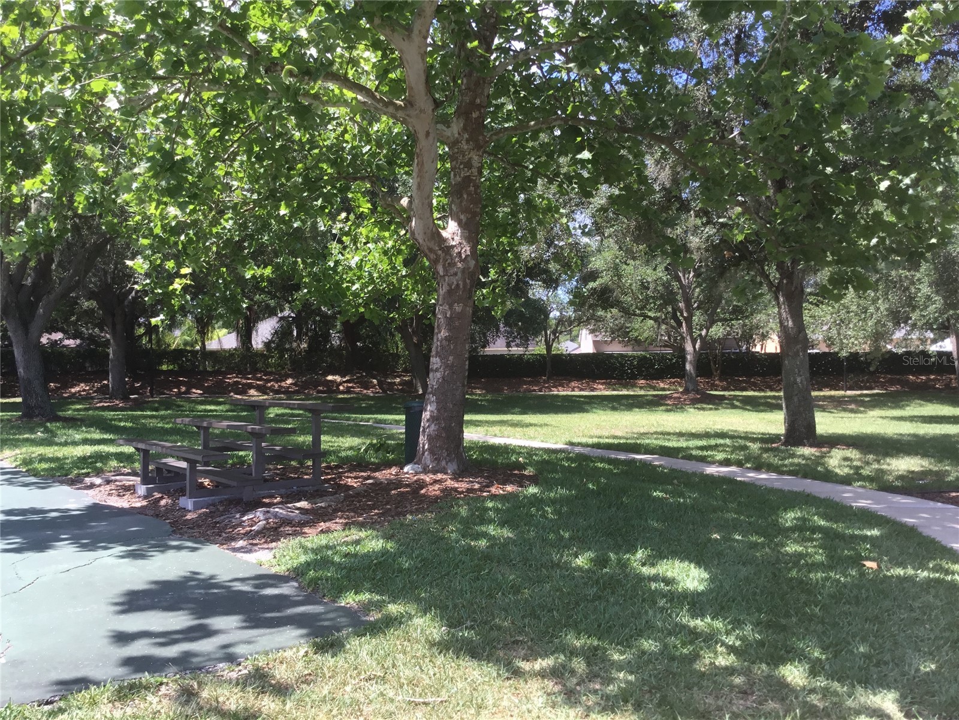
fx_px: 859
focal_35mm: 31
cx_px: 480
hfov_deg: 58.4
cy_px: 360
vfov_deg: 45.4
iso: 25
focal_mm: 3.3
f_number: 2.4
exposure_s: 1/420
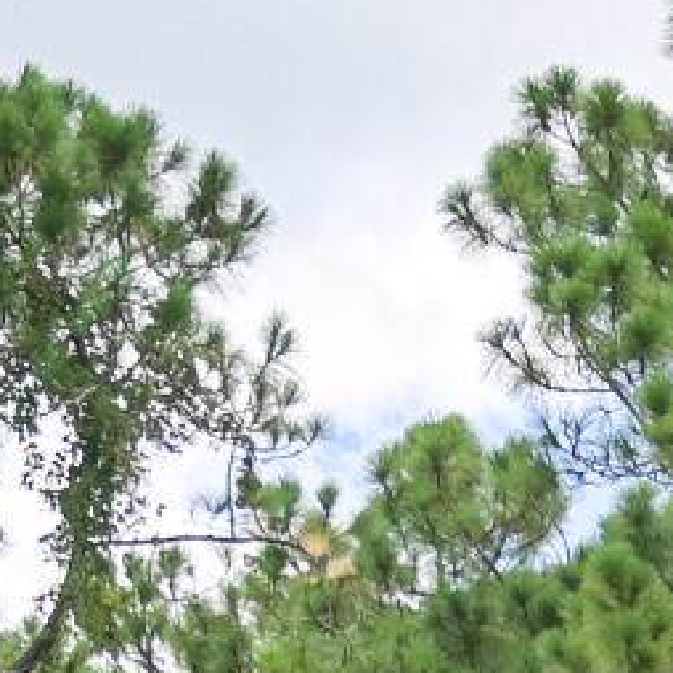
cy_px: 1841
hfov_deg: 5.3
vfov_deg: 5.3
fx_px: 6951
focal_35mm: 316
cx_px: 1677
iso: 125
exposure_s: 1/800
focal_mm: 31.5
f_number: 4
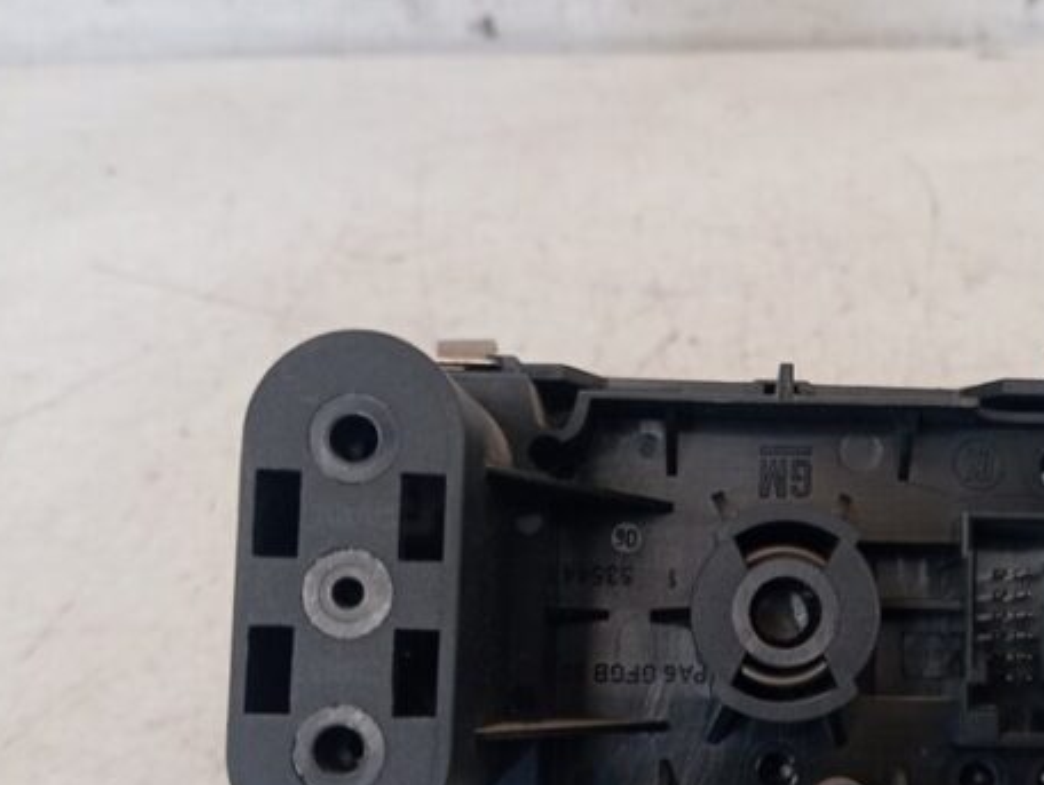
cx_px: 735
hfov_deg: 42.9
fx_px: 1298
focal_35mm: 43
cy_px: 557
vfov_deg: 33.2
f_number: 1.8
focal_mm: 4.22
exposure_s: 1/33.3
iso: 381
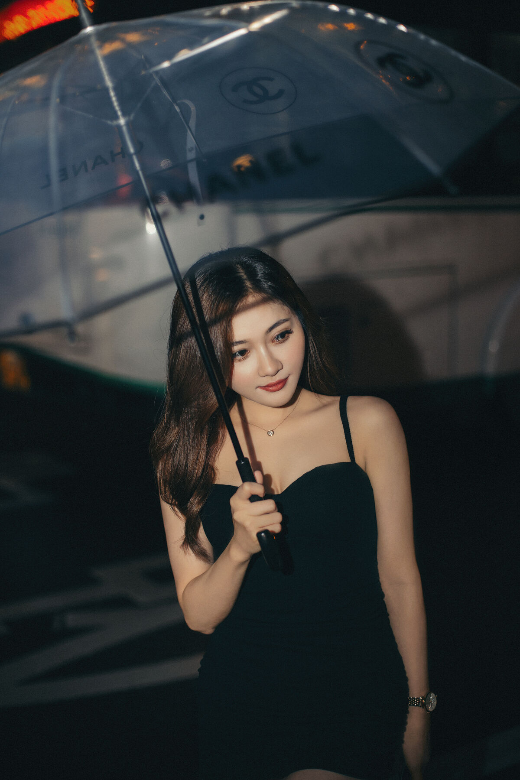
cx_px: 260
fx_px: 1083
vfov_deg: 39.6
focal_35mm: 50
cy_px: 390
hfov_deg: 27.0
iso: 250
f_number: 2
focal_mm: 50
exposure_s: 1/100
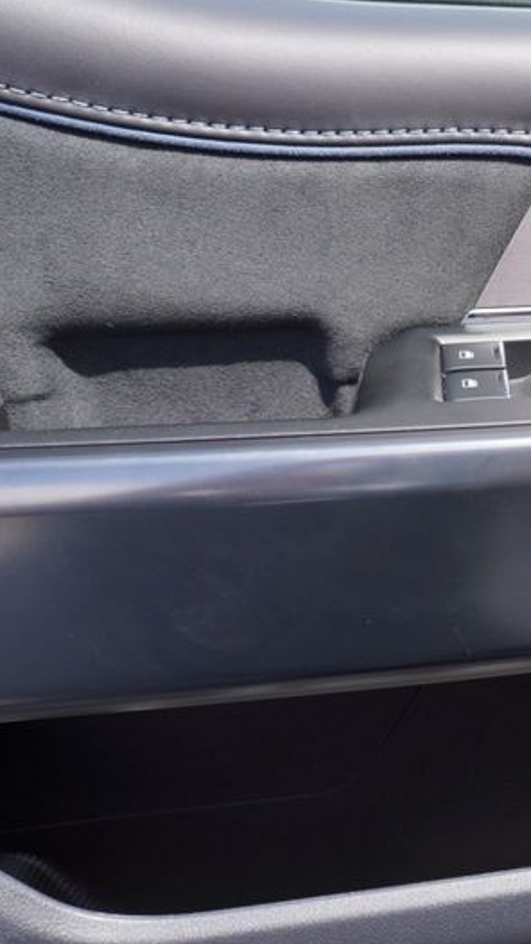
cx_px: 777
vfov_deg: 42.0
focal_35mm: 49
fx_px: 1226
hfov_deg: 21.0
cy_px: 415
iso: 100
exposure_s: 1/160
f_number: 6.3
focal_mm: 16
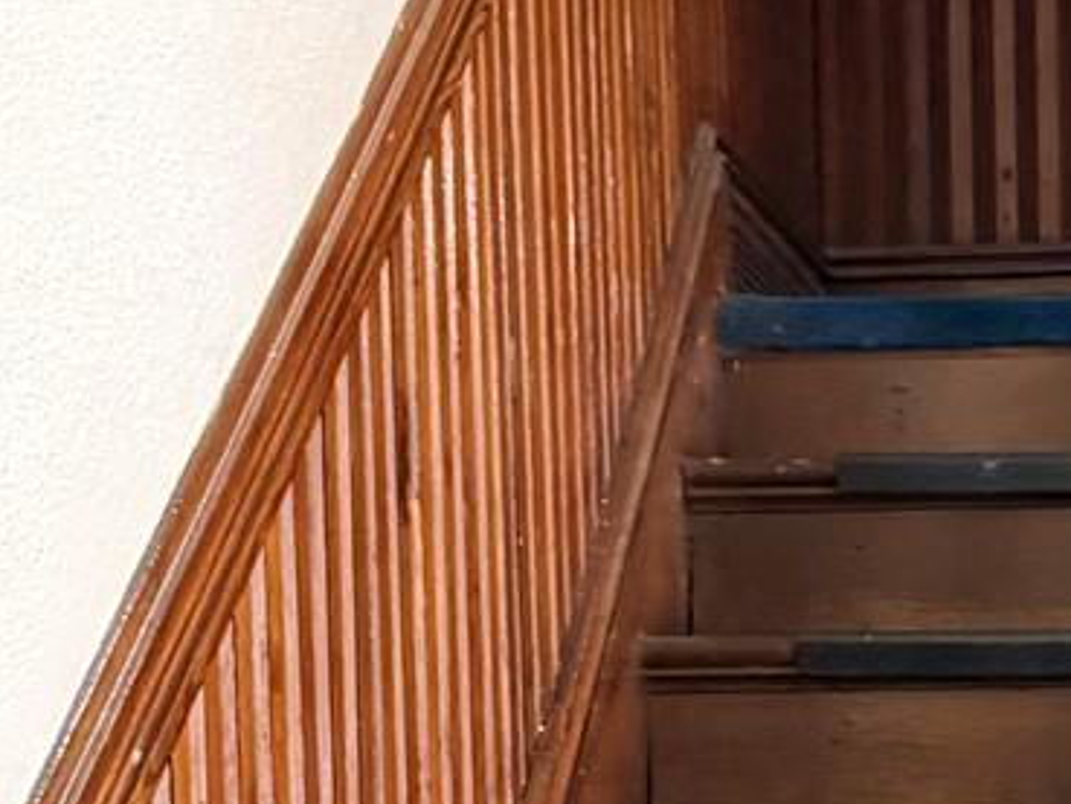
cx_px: 1297
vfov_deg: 13.9
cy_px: 894
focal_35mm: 104
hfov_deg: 17.9
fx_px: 3219
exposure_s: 1/60
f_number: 1.78
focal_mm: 6.76
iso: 320
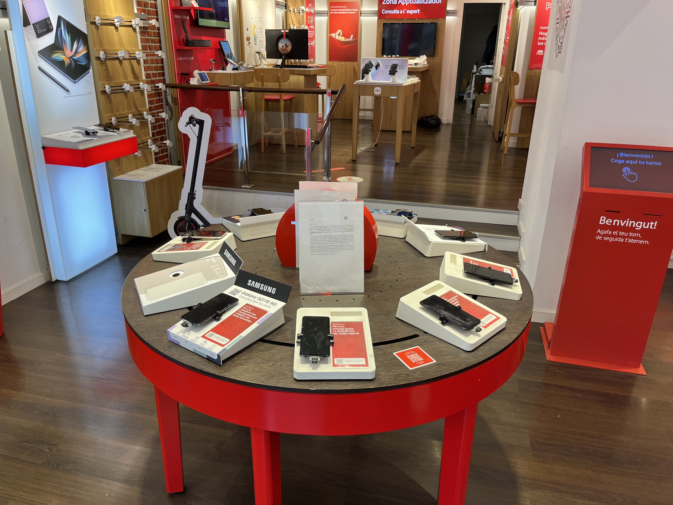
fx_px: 505
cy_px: 252
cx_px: 336
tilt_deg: -20.5
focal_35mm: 26
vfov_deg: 53.1
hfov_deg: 67.3
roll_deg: -0.7
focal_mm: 5.1
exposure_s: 1/100
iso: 40
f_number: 1.6
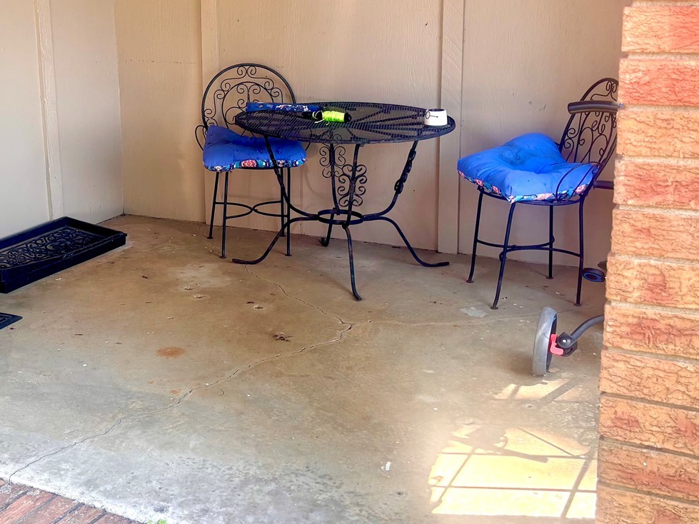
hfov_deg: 36.9
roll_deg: +1.8
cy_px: 184
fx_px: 1030
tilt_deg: -11.4
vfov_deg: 28.4
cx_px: 202
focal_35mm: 51
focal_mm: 5.96
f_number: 1.6
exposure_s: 1/188
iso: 50
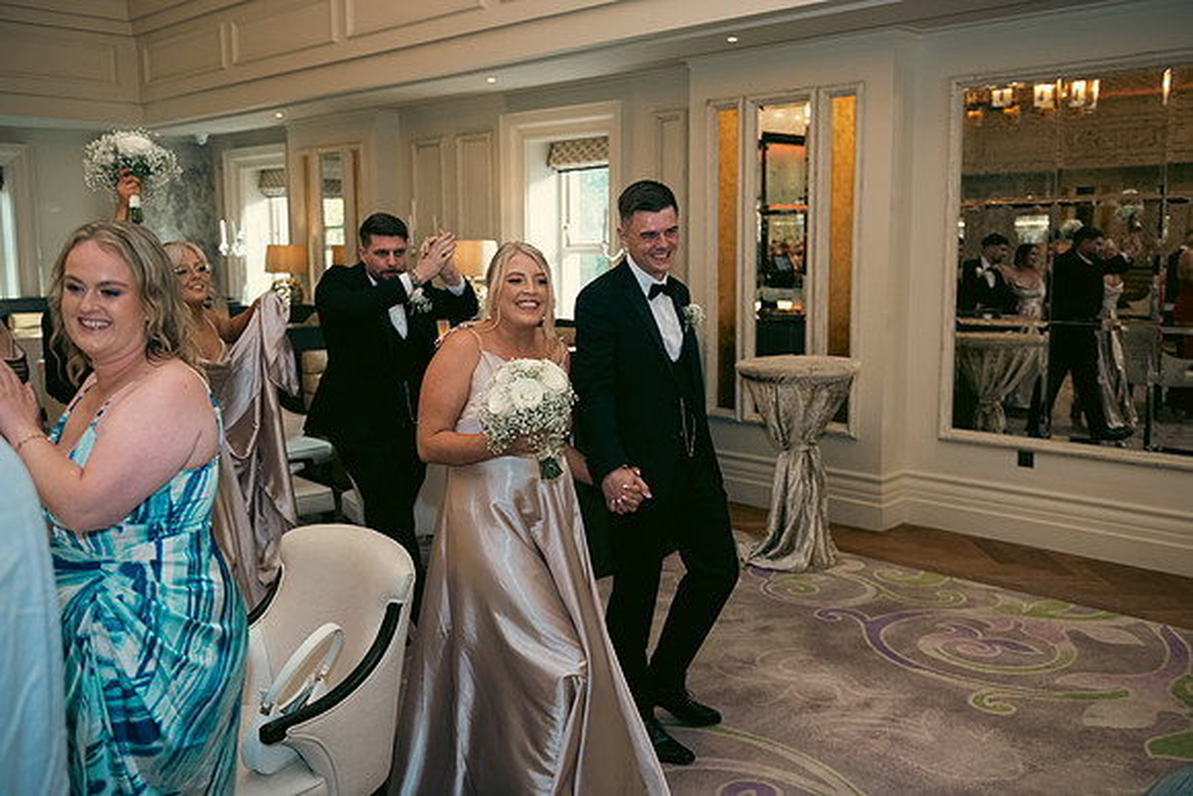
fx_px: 1127
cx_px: 596
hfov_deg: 55.8
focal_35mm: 34
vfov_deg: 38.9
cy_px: 398
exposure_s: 1/160
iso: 800
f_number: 3.5
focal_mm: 34
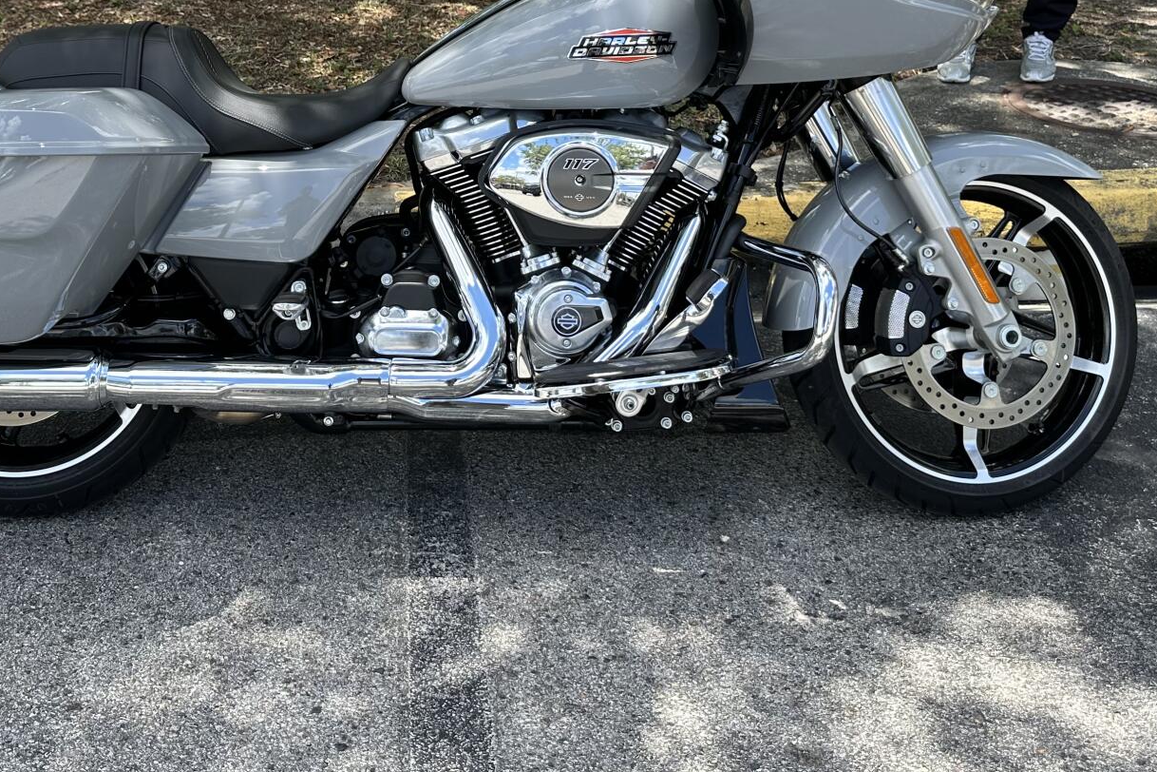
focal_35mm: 41
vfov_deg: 31.5
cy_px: 118
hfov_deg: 47.1
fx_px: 1318
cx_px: 457
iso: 80
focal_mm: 6.86
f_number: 1.78
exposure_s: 1/1157
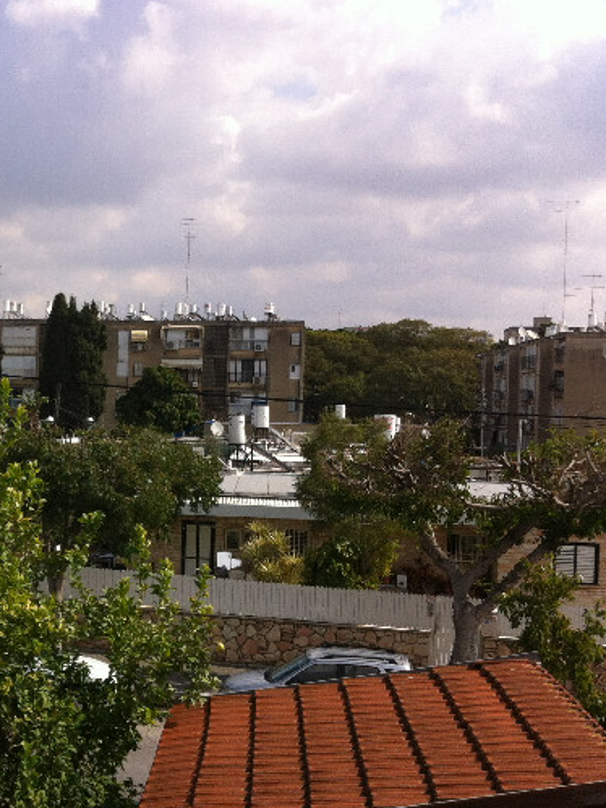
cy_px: 423
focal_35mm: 56
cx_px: -6
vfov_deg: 34.4
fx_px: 1308
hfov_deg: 24.8
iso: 80
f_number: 2.8
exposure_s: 1/1588
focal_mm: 3.85
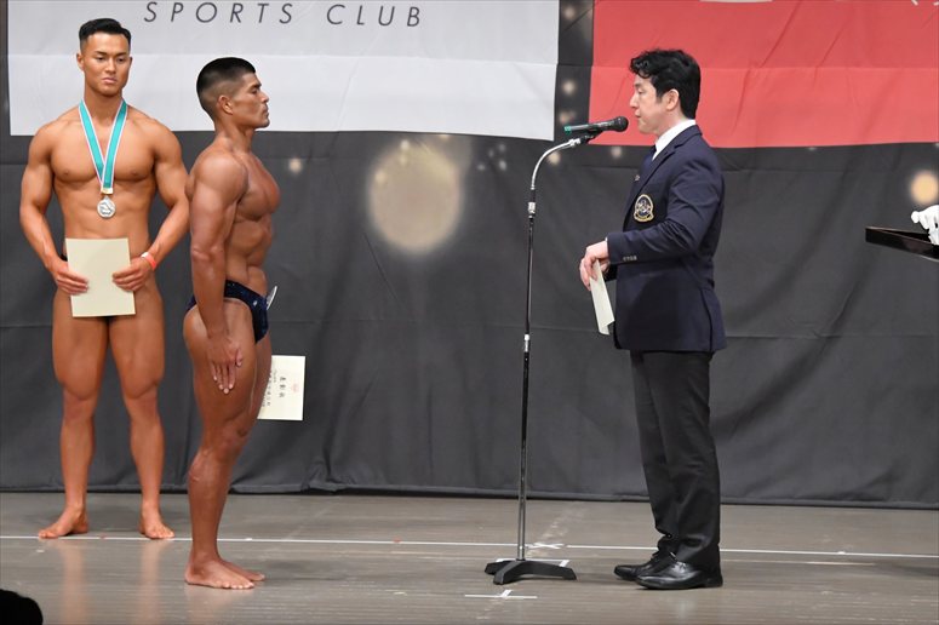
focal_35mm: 202
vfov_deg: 6.8
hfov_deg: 10.2
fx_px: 5266
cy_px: 312
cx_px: 470
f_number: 5.6
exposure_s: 1/400
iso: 6400
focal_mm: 135
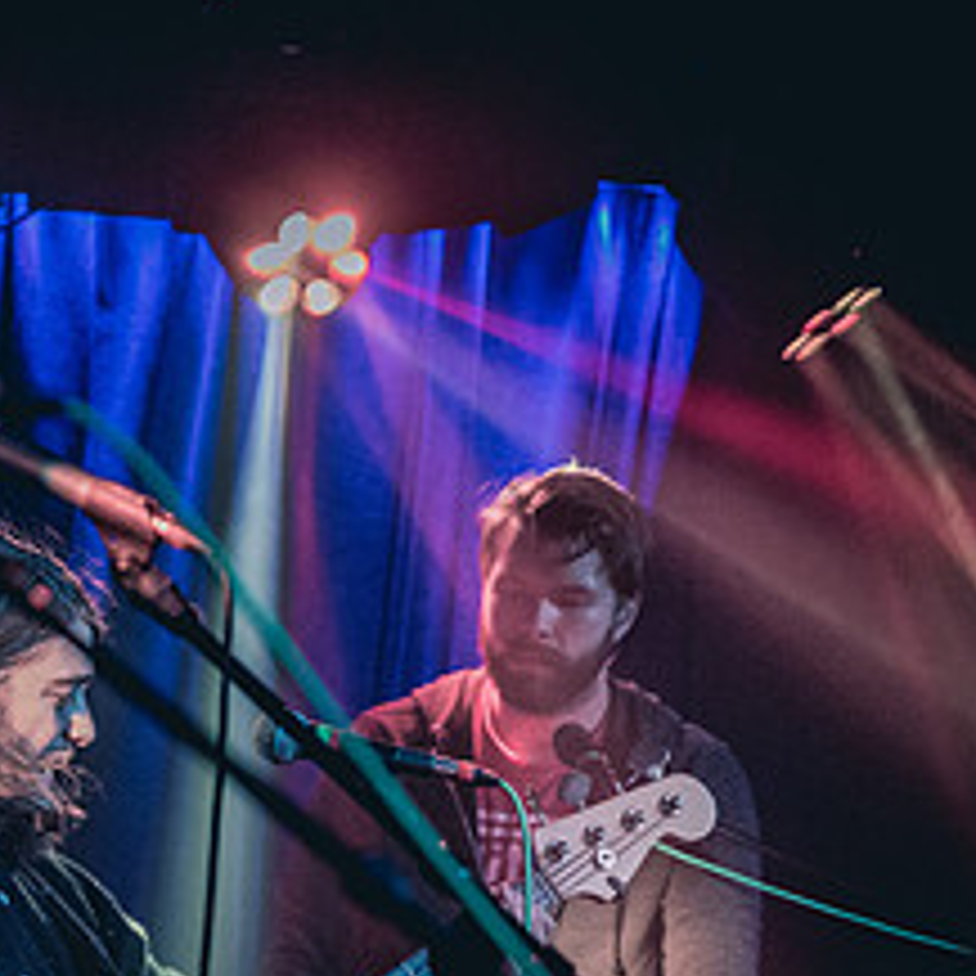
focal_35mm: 159
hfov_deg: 10.8
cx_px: -184
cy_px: 704
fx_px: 5072
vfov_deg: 11.0
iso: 6400
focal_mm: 70
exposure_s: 1/160
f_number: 2.8
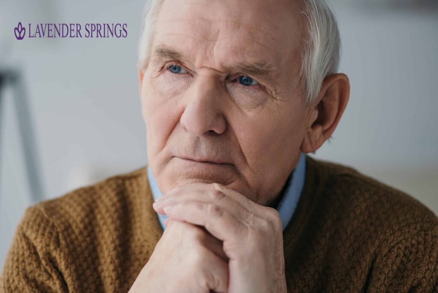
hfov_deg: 19.4
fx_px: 1278
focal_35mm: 105
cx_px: 219
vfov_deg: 13.1
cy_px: 146
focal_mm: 105
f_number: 4.5
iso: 500
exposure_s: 1/125
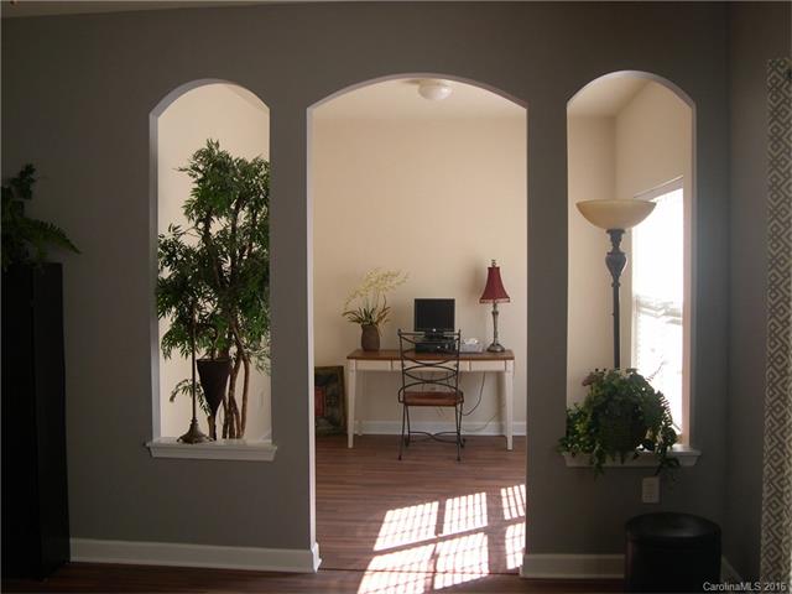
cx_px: 396
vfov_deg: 37.7
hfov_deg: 49.0
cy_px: 297
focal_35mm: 38
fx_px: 869
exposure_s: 1/55.3
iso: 100
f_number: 2.8
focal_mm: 8
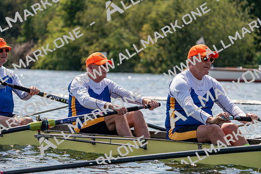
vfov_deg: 6.9
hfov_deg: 10.3
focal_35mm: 200
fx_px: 1450
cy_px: 87
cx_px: 130
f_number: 5.6
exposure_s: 1/1600
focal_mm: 200
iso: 200
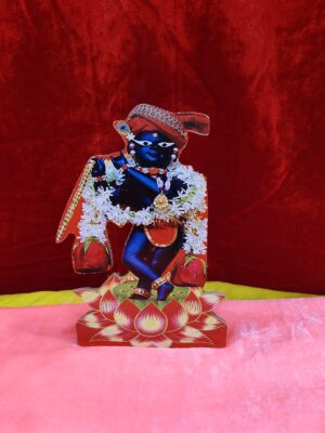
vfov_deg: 71.6
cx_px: 162
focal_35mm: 24
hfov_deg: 56.8
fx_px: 300
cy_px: 216
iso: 344
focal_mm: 5.56
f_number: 1.88
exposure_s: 1/50
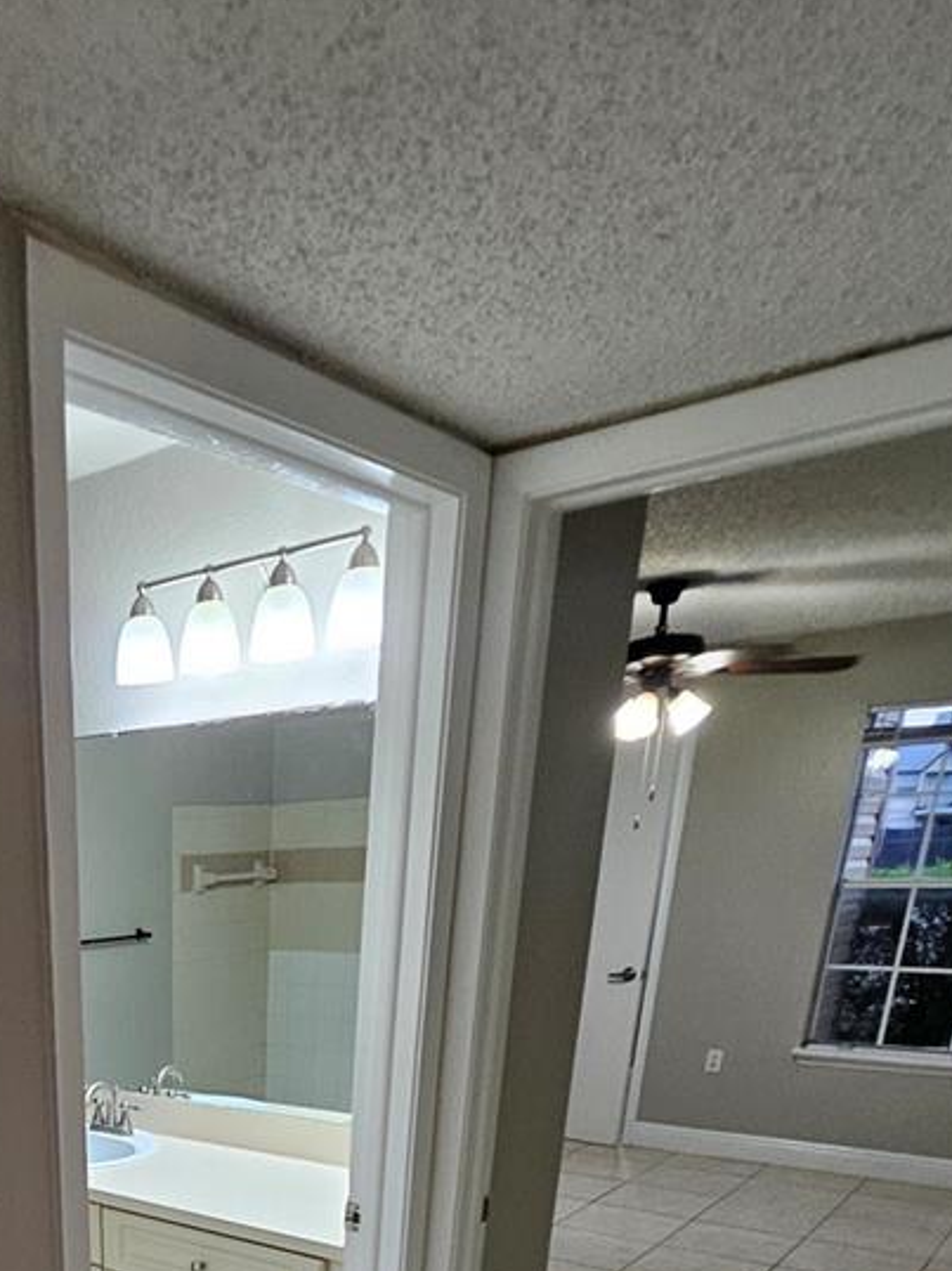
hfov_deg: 43.7
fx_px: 1064
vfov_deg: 48.4
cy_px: 1323
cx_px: 83
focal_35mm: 29
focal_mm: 1.74
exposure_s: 1/60
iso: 200
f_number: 2.2
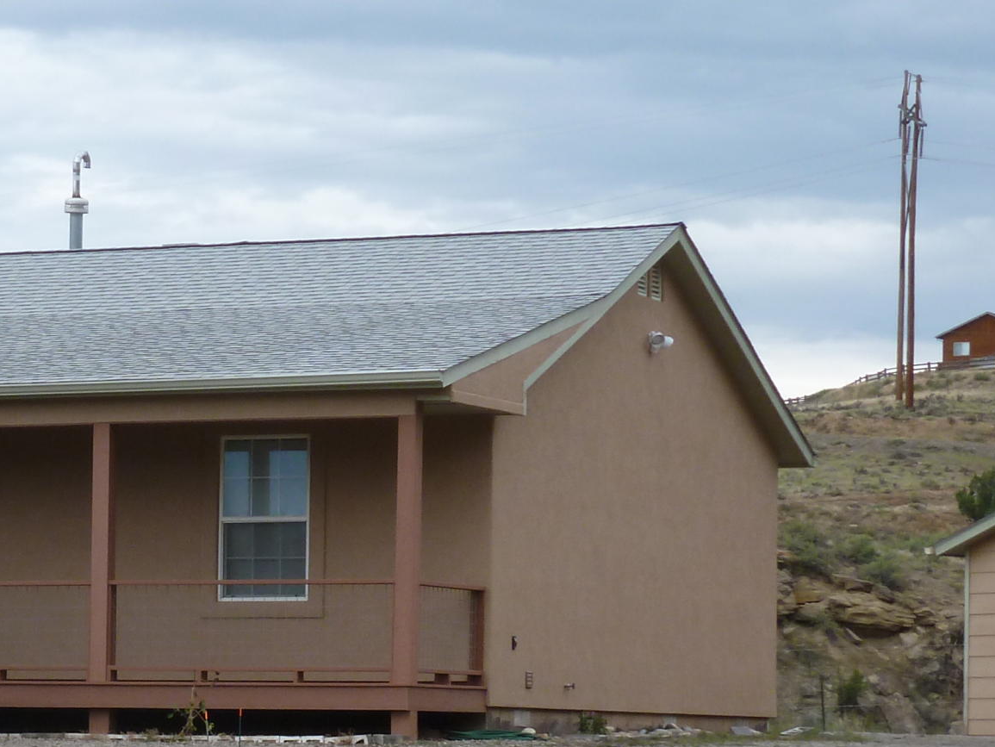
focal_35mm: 148
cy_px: 652
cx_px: 133
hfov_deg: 13.2
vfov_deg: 10.0
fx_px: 4255
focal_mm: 10.1
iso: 125
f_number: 4.4
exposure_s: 1/500
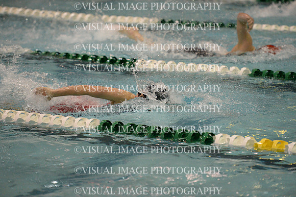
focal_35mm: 170
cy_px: 98
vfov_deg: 8.1
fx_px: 1397
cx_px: 148
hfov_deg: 12.1
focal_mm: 170
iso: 6400
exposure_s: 1/800
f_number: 2.8
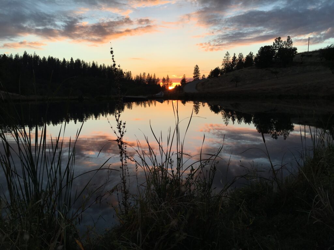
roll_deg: +1.1
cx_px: 167
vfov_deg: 48.2
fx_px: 280
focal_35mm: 29
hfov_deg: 61.7
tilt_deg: -6.7
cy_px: 125
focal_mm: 4.15
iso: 25
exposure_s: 1/366
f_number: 2.2
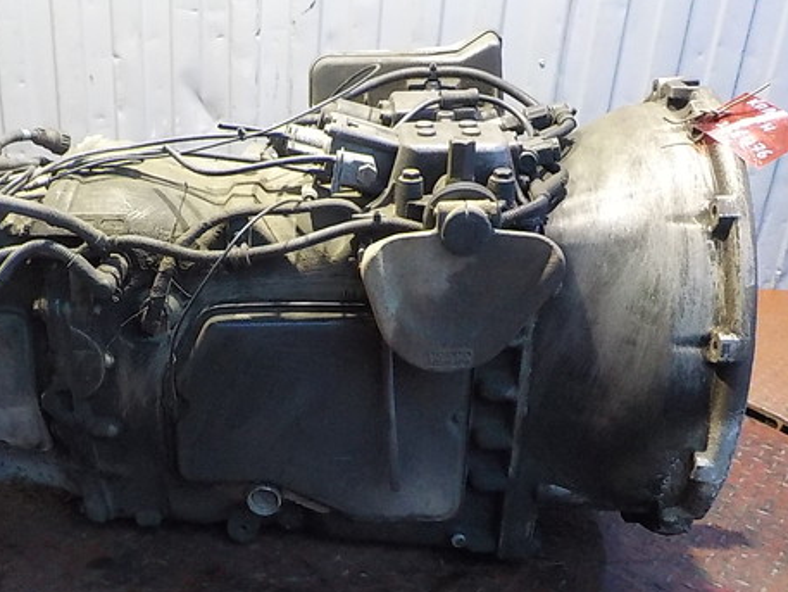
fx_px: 956
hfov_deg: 43.9
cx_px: 238
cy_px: 381
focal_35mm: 42
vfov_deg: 34.1
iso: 800
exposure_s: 1/15
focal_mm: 4.1
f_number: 3.3
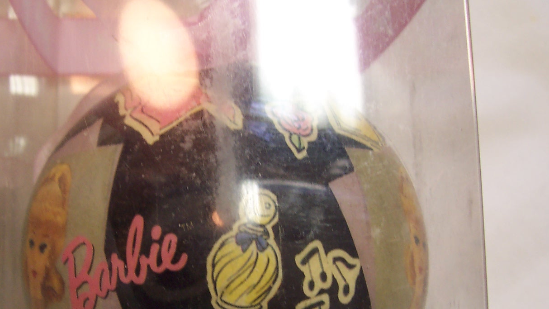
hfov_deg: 37.6
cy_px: 221
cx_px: 204
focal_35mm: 55
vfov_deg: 21.7
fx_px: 801
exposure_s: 1/30
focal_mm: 5.6
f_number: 2.8
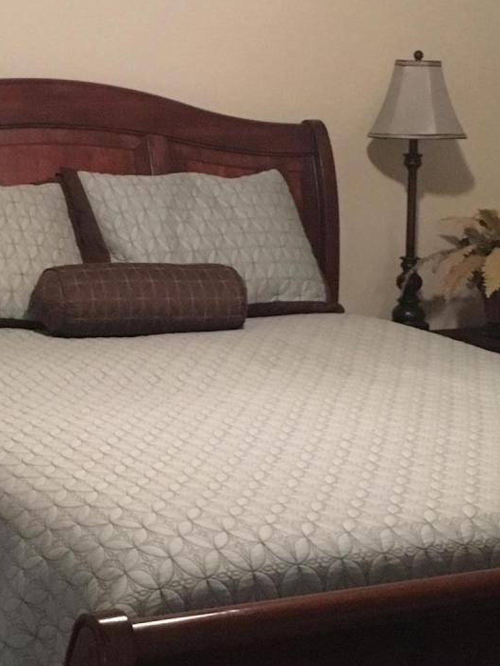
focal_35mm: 83
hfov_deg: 17.8
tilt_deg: -6.9
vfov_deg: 23.5
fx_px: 1599
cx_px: 194
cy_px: 263
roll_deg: +0.4
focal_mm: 4.15
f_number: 2.2
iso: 320
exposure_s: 1/15
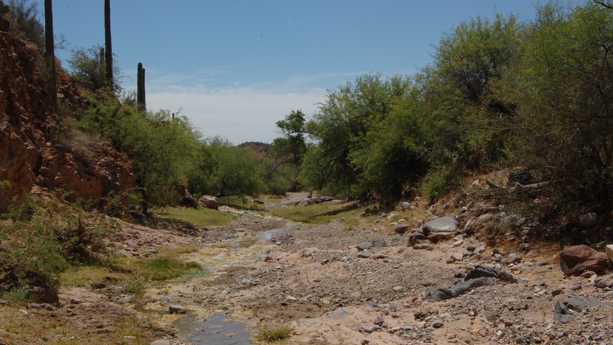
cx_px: 311
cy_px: 179
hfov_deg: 42.9
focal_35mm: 48
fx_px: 780
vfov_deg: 24.9
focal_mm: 30
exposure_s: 1/100
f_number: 18
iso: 200
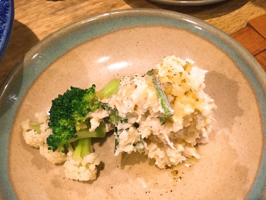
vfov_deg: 45.4
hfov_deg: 58.4
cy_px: 100
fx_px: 238
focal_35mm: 31
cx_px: 133
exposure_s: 1/17
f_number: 2.4
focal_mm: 3.3
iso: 200
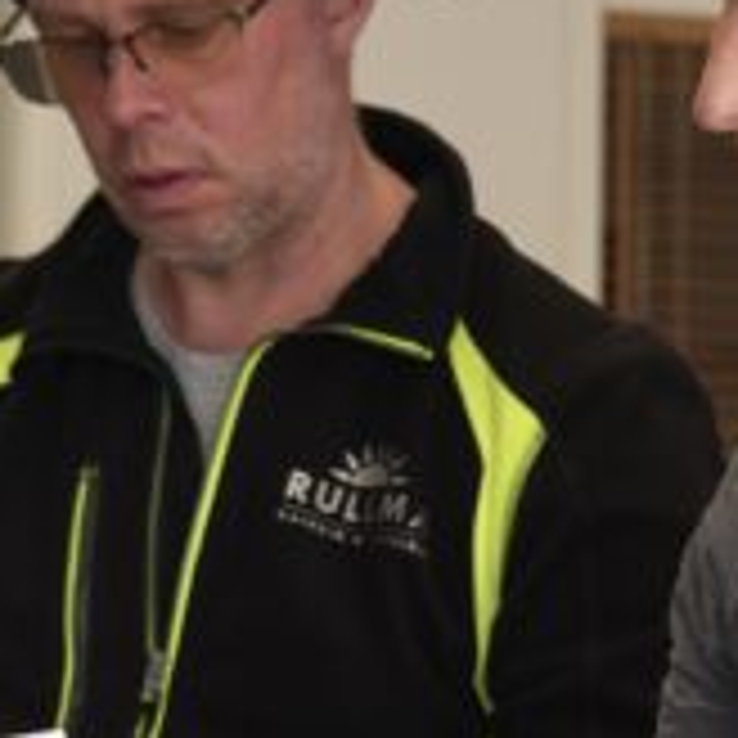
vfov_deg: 8.2
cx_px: 567
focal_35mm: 212
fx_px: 5114
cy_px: 659
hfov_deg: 8.2
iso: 100
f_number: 3.5
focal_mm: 40
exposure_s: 1/50
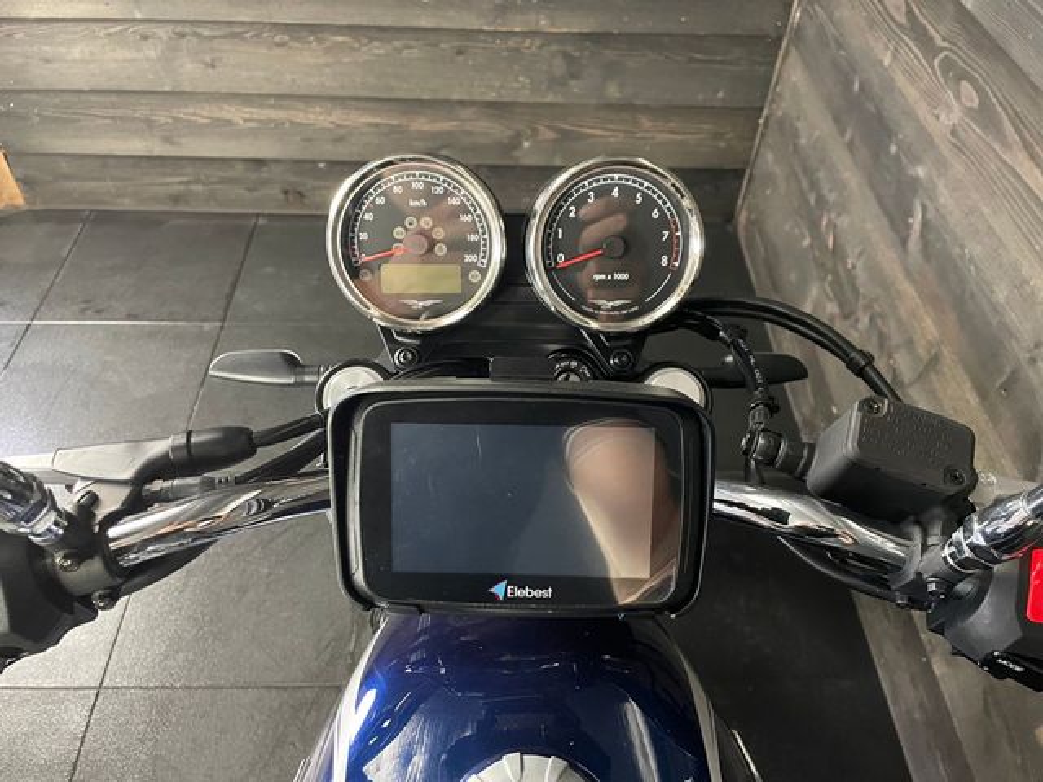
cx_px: 522
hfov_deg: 67.3
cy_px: 391
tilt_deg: -48.6
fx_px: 783
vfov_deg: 53.1
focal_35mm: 26
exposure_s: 1/33
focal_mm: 4.2
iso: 640
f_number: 1.6
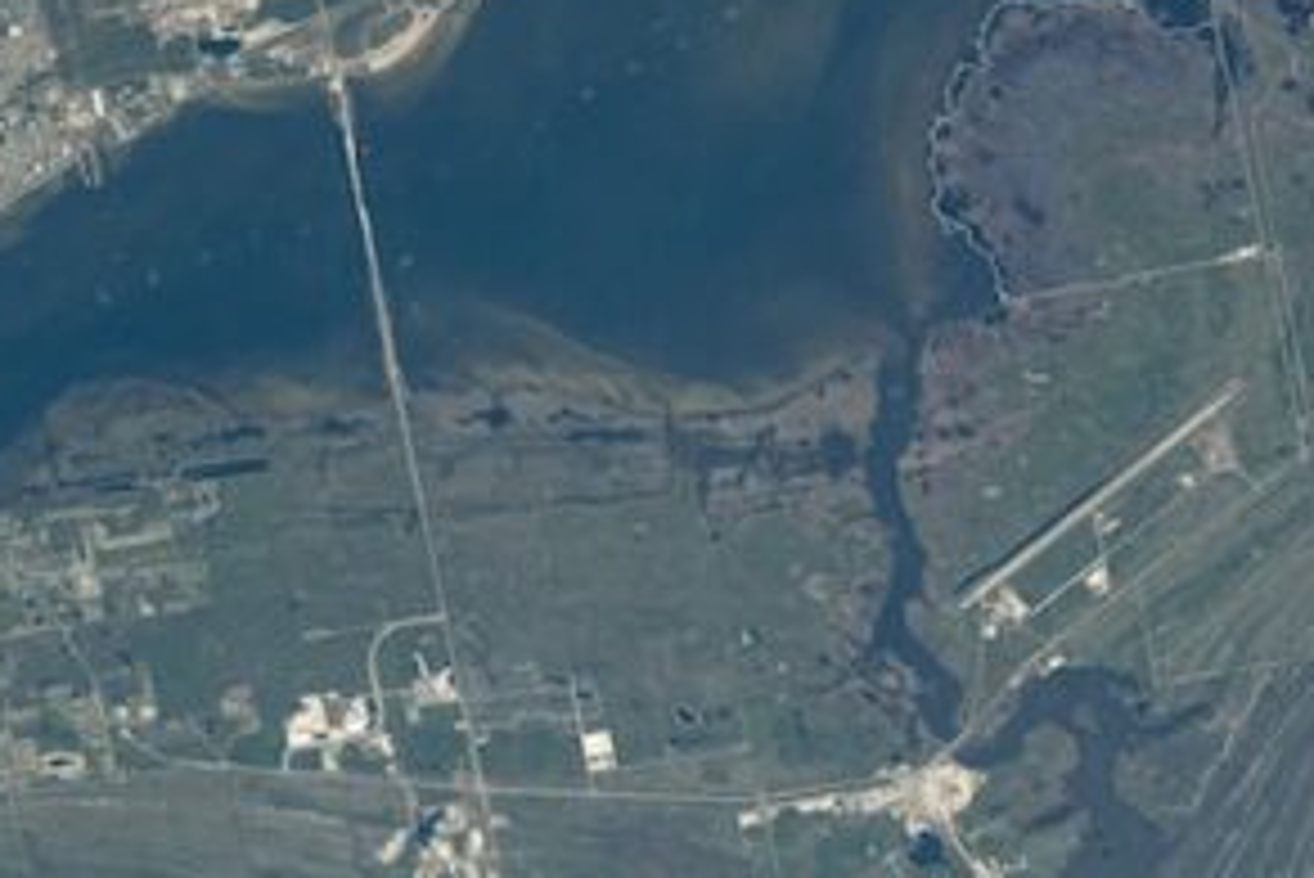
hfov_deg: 2.3
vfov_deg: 1.5
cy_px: 1022
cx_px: 742
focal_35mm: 895
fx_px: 32682
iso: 640
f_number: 9
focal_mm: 340
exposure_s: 1/2000
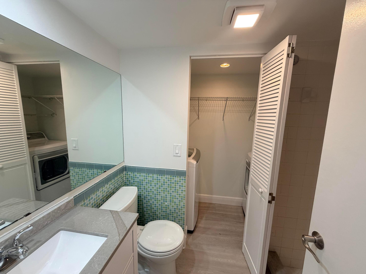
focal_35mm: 14
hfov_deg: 102.1
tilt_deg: -8.5
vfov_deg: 85.7
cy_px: 137
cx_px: 183
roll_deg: -1.6
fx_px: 148
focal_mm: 2.22
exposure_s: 1/120
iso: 125
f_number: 2.2
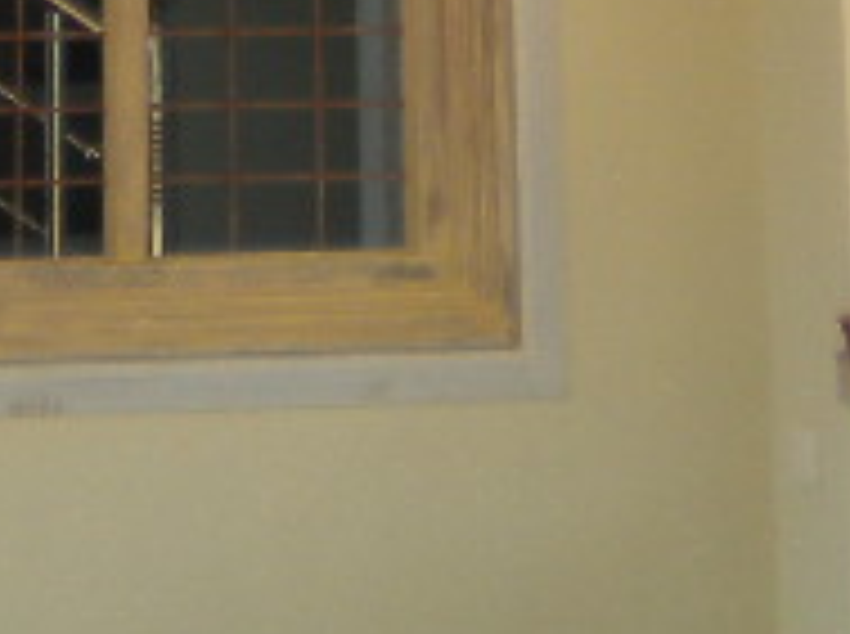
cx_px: 477
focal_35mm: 190
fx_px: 4657
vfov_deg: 7.2
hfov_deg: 10.4
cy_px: -1079
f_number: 3.1
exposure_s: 1/140
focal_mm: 6.3
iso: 80
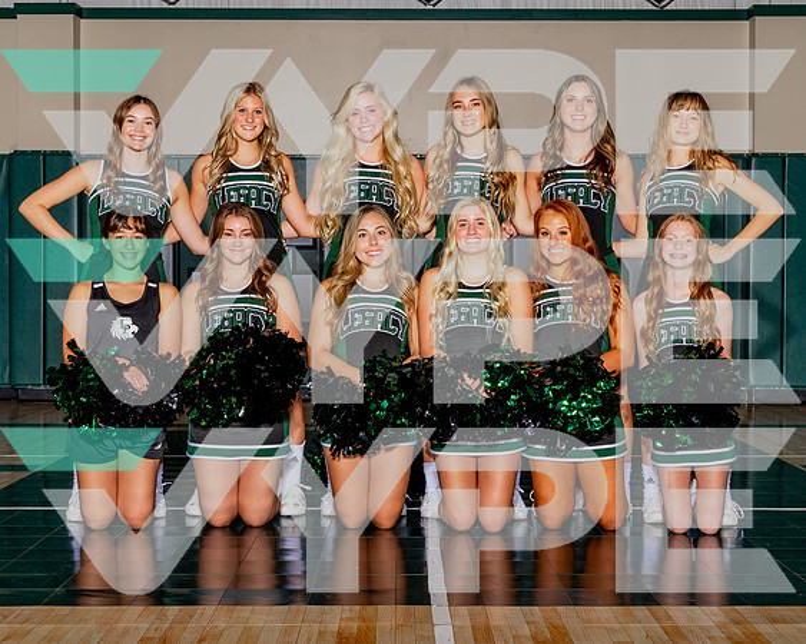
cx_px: 411
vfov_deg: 23.4
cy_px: 303
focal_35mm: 65
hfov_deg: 29.0
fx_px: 1558
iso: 320
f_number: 10
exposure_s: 1/200
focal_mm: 43
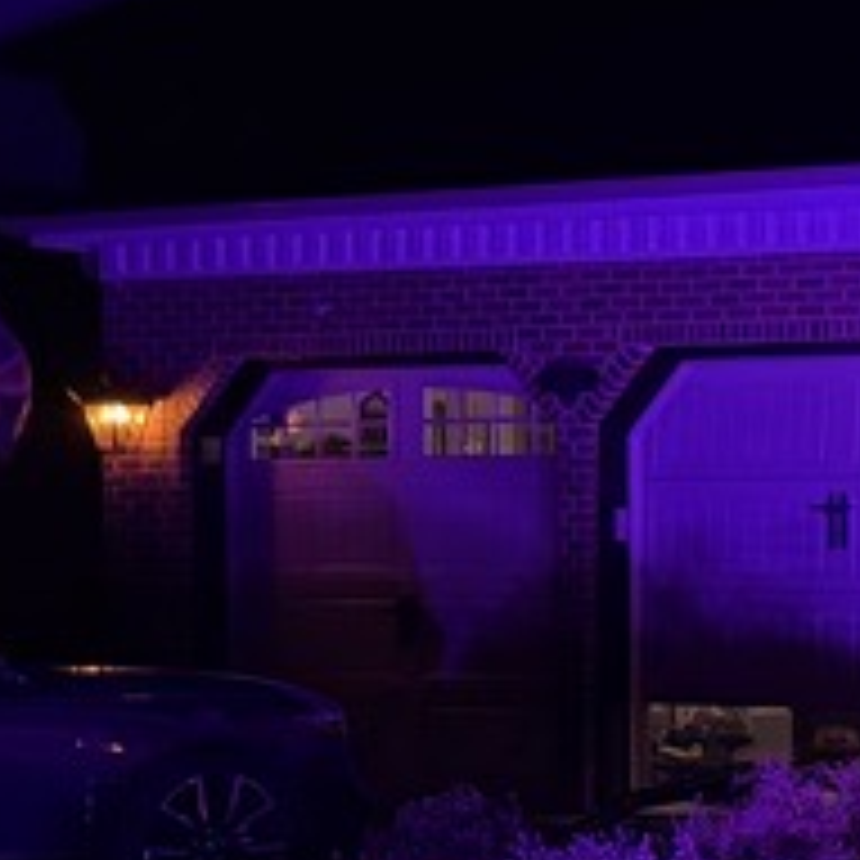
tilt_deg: +0.3
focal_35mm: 120
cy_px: 581
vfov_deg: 14.5
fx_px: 3373
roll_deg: +1.0
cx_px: 2125
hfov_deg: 11.7
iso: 1250
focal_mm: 6.76
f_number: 1.78
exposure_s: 1/24
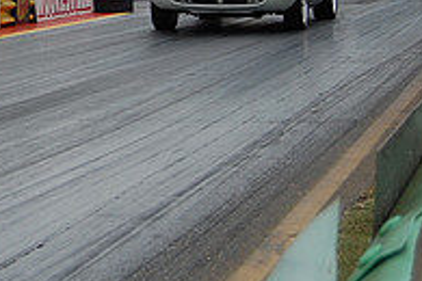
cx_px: -63
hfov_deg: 14.0
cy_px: -22
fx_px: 1676
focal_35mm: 143
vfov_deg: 9.5
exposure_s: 1/1000
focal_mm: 32
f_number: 4.5
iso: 220
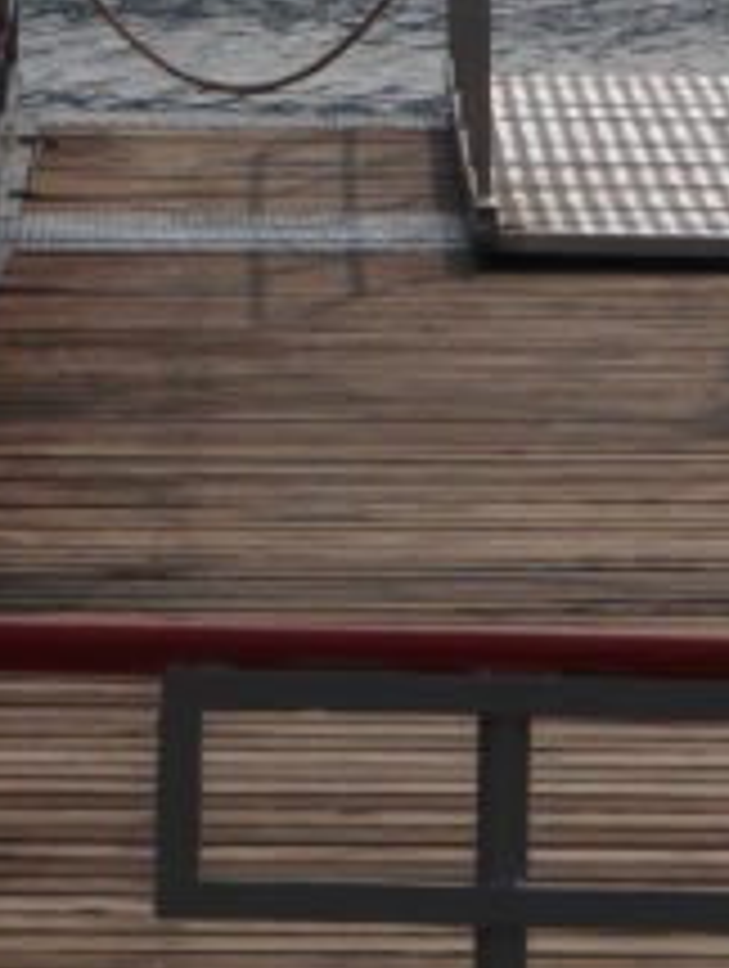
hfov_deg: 5.8
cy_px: -842
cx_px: 385
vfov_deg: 7.4
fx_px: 7195
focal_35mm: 257
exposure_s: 1/640
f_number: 13
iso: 200
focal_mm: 27
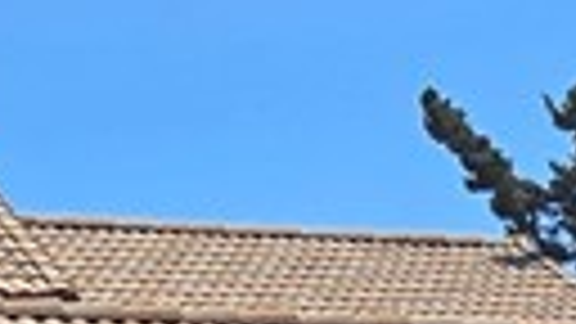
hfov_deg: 10.7
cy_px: 774
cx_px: 590
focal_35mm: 200
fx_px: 3055
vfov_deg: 5.8
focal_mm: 5.4
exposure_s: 1/1915
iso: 25
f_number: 1.8
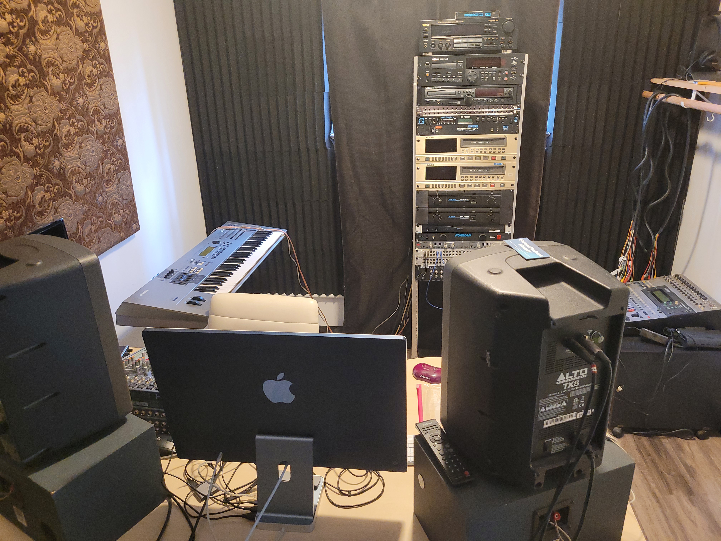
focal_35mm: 26
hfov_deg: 67.3
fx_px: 542
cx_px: 360
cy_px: 270
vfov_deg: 53.1
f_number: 1.8
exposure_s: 1/40
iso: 400
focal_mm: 5.4
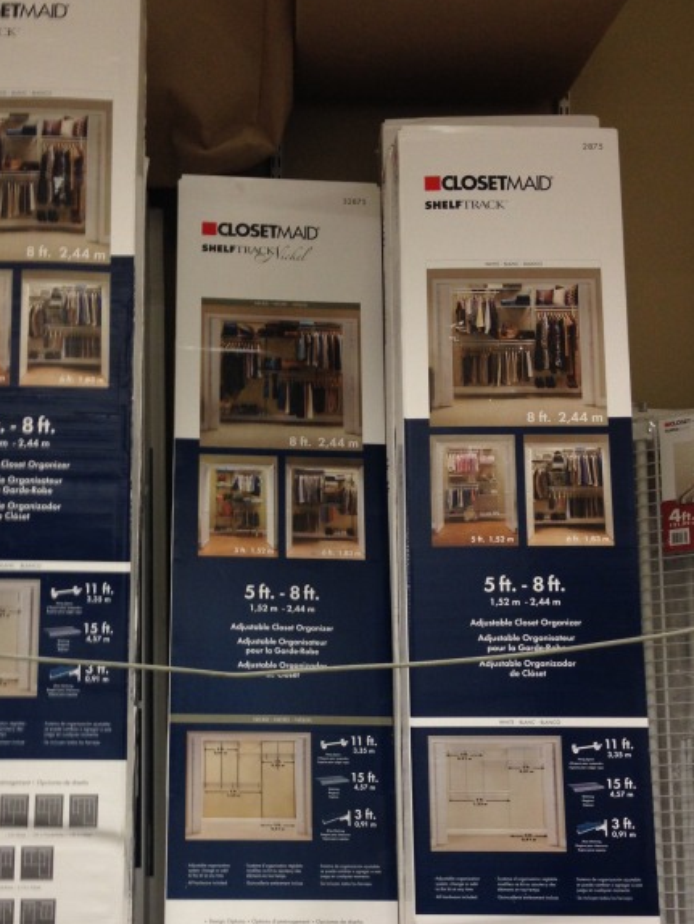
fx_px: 1389
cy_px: 661
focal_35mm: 52
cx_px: 243
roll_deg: -0.6
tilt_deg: -0.2
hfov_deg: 27.9
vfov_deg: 36.2
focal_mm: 4.28
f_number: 2.4
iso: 64
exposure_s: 1/20
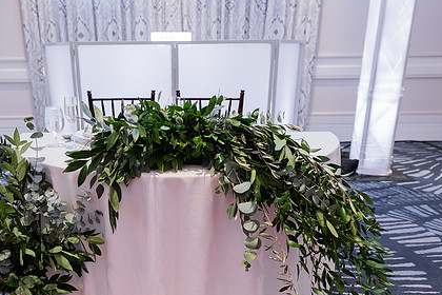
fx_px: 417
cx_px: 169
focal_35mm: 34
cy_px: 194
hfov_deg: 55.2
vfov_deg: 38.5
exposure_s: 1/160
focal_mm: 24
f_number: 4
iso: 1600
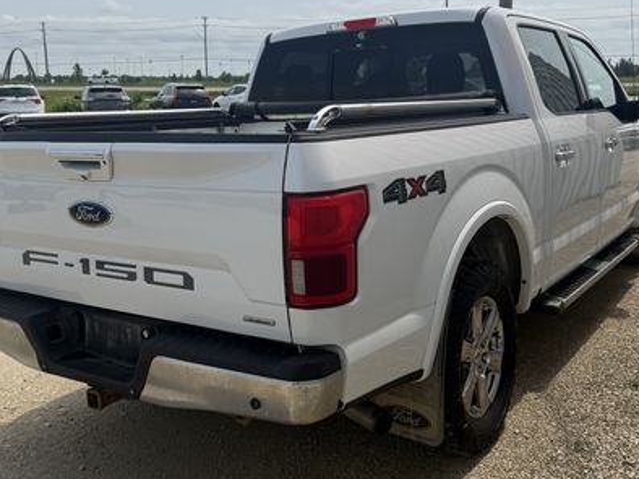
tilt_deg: -9.3
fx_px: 719
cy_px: 209
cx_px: 284
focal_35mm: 39
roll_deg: +2.3
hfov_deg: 47.8
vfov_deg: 36.7
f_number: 1.78
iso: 80
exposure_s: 1/7353
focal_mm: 6.76
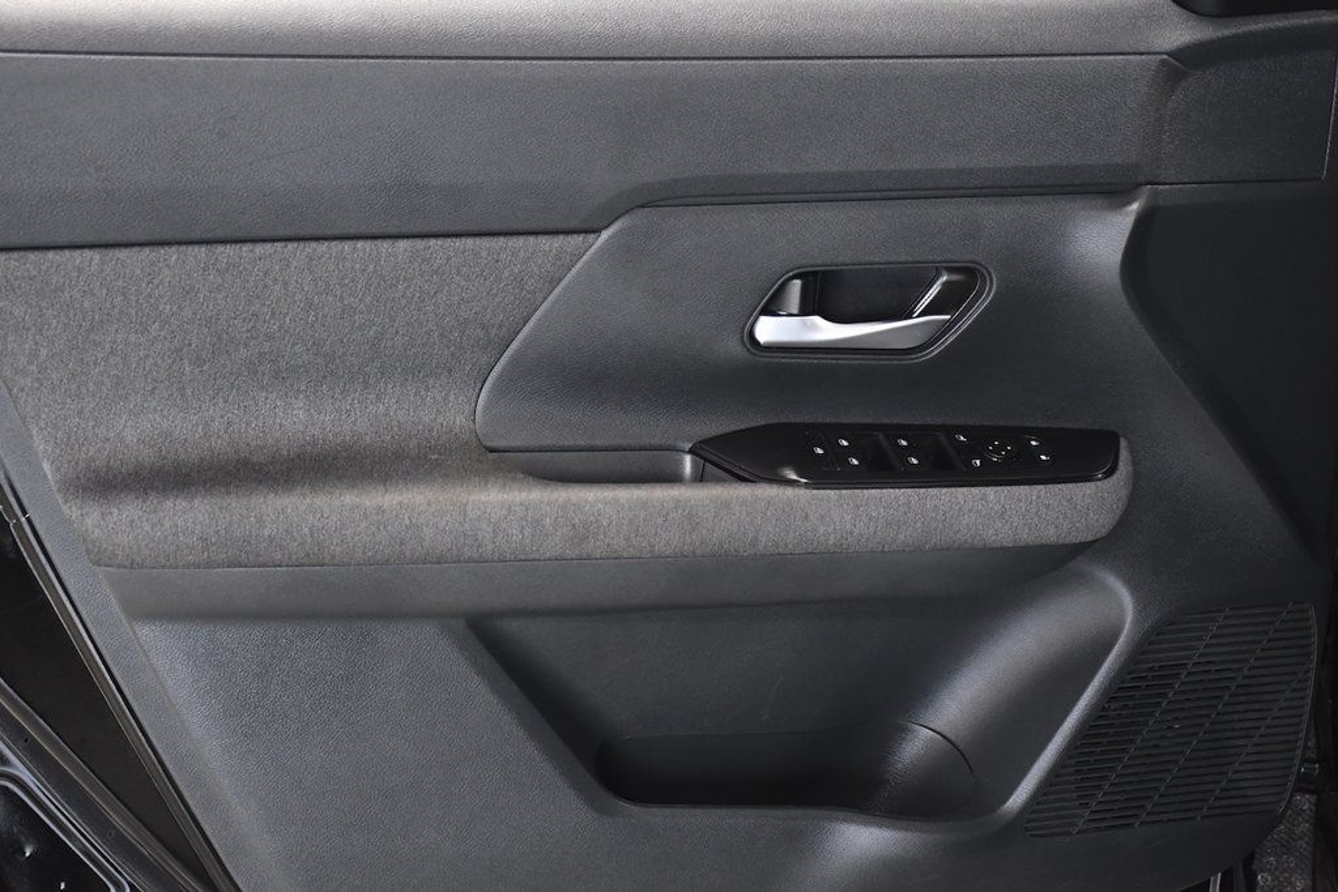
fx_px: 1933
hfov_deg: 38.2
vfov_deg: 26.0
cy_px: 446
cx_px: 669
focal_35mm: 52
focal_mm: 35
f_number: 4.2
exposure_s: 1/200
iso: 2500
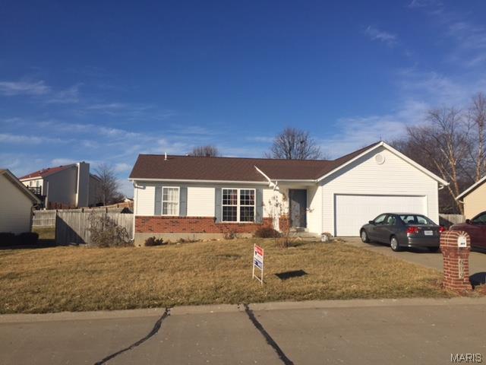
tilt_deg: +5.1
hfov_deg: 61.7
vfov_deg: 48.2
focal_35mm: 29
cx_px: 243
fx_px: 407
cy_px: 182
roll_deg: -1.7
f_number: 2.2
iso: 32
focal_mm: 4.15
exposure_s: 1/3968
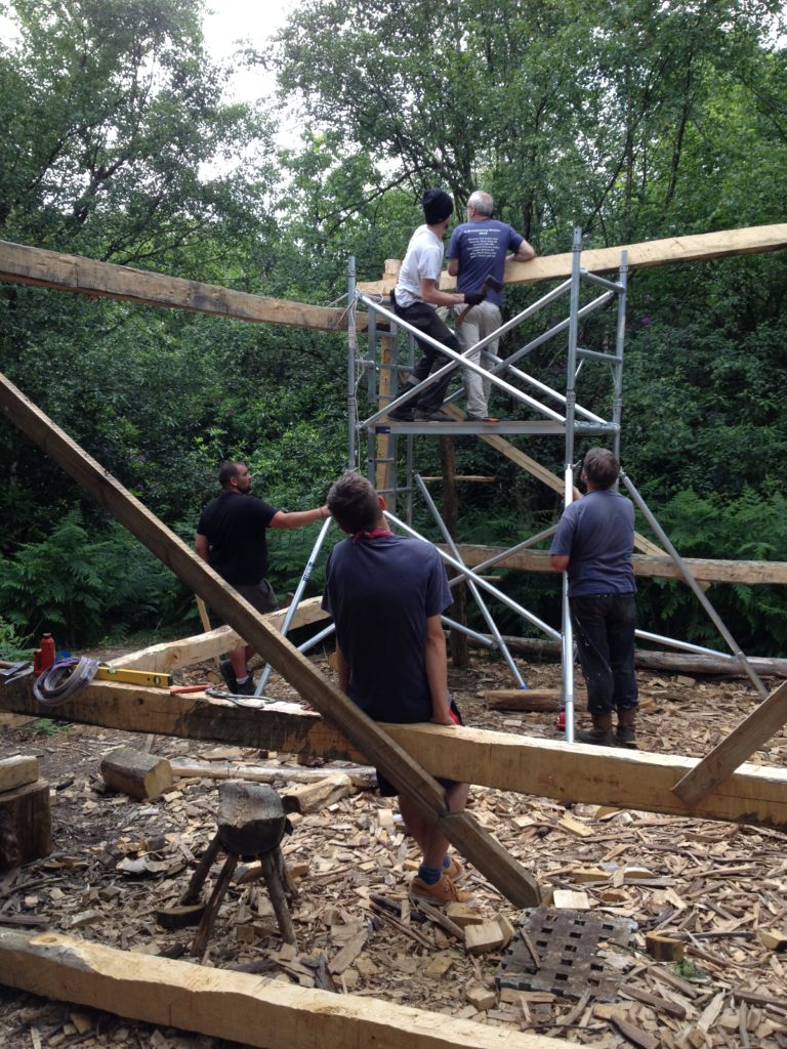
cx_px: 394
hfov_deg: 40.7
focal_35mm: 35
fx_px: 1061
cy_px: 524
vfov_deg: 52.6
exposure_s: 1/120
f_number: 2.4
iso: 64
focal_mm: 4.28
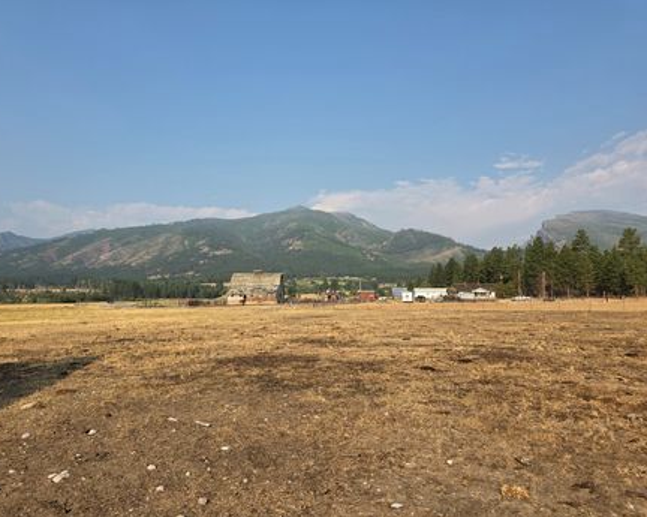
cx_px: 280
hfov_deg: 65.8
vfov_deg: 54.9
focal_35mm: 26
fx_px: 498
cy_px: 254
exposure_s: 1/5017
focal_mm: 6.3
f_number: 1.7
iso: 80
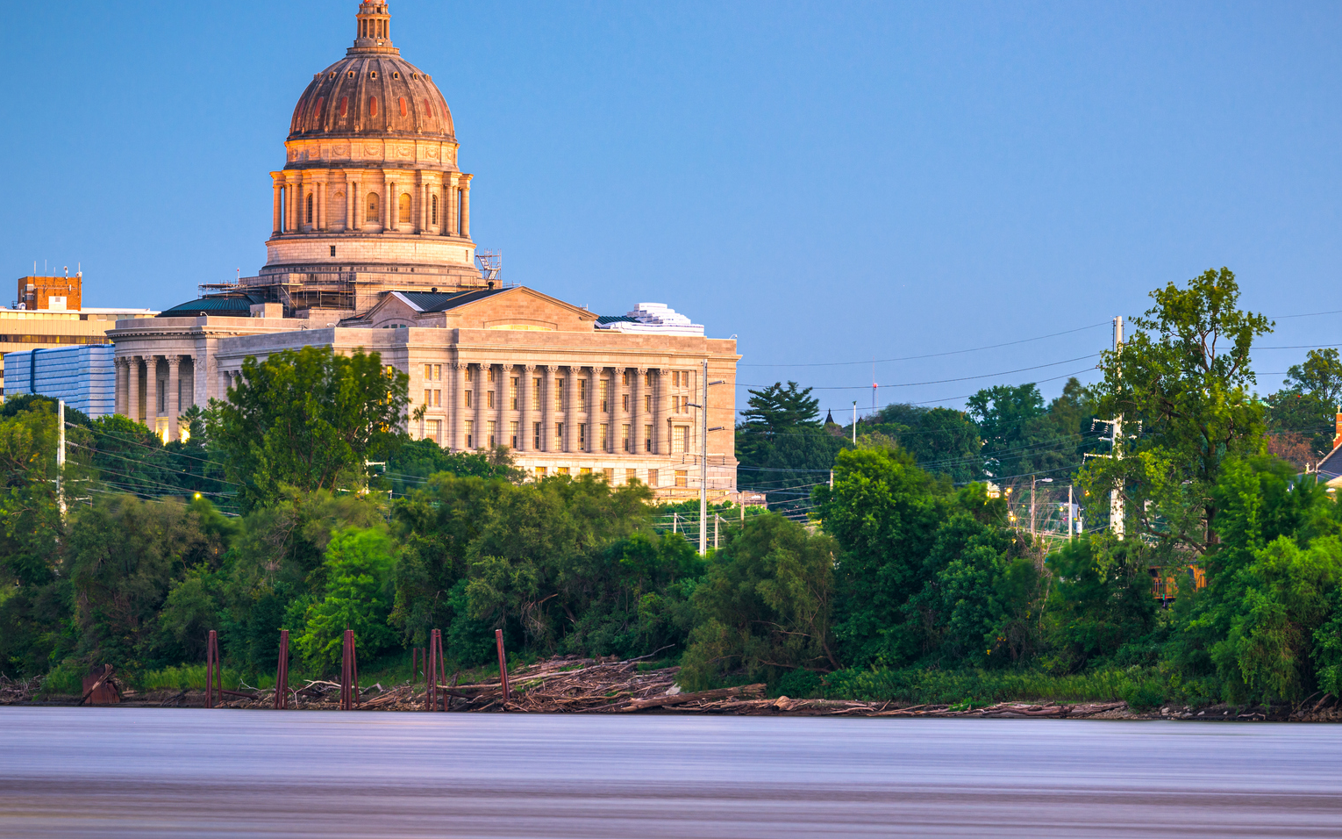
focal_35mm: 226
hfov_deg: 9.3
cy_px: 411
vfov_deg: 5.8
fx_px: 8265
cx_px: 735
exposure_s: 30
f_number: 8
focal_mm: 160
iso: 64
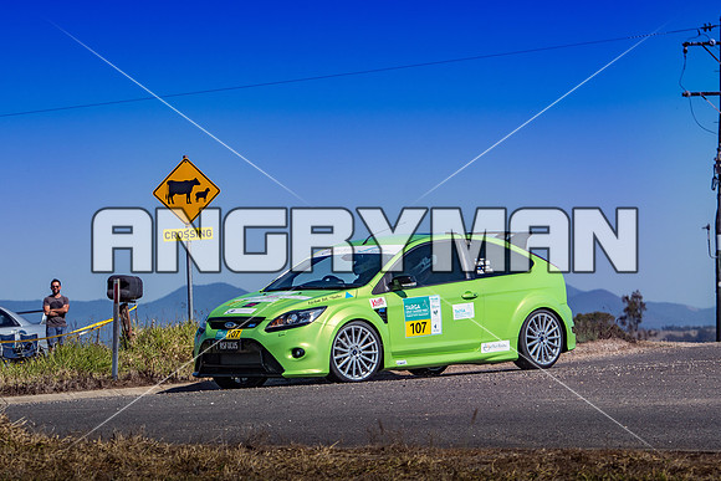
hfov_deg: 12.4
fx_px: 3305
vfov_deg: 8.3
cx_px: 360
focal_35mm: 165
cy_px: 240
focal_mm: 110
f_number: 4.5
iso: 100
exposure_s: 1/2500
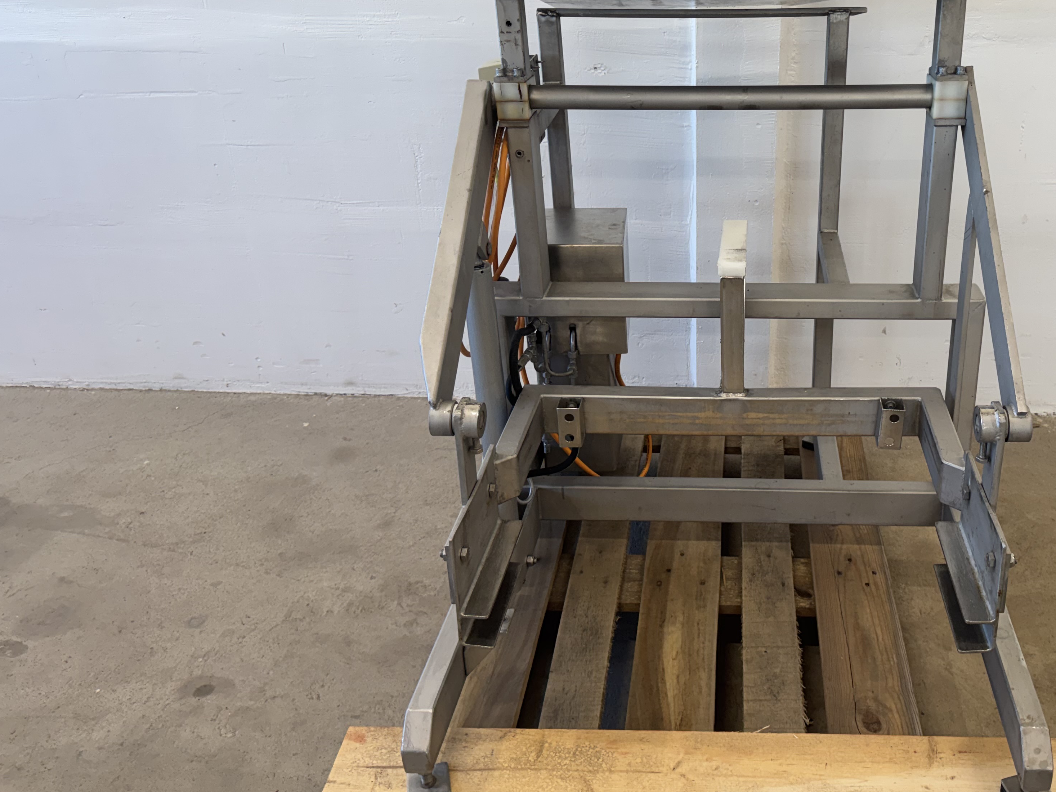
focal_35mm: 33
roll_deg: +0.3
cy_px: 304
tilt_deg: -25.4
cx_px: 707
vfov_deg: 42.7
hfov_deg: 54.2
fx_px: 1007
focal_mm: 6.76
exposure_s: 1/100
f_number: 1.78
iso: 100
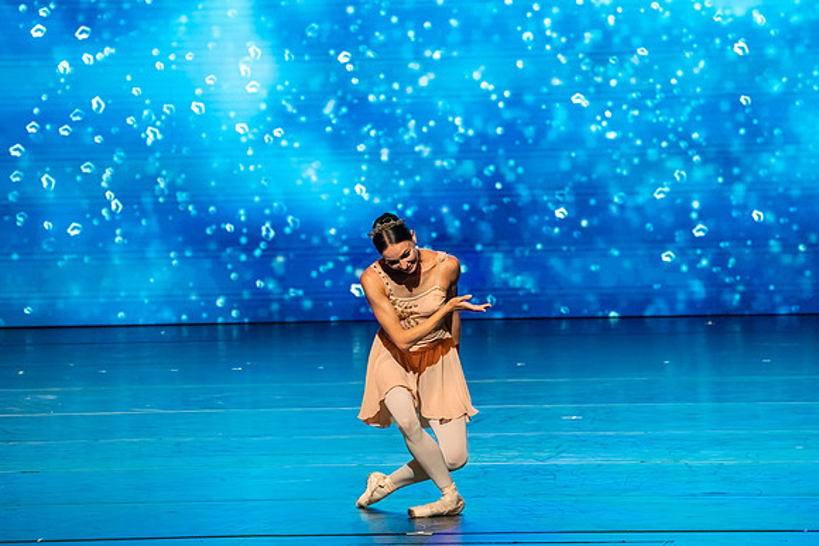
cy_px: 281
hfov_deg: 5.6
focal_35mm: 365
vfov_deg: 3.8
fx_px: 8314
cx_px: 339
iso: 6400
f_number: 5.6
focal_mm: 309
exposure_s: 1/400
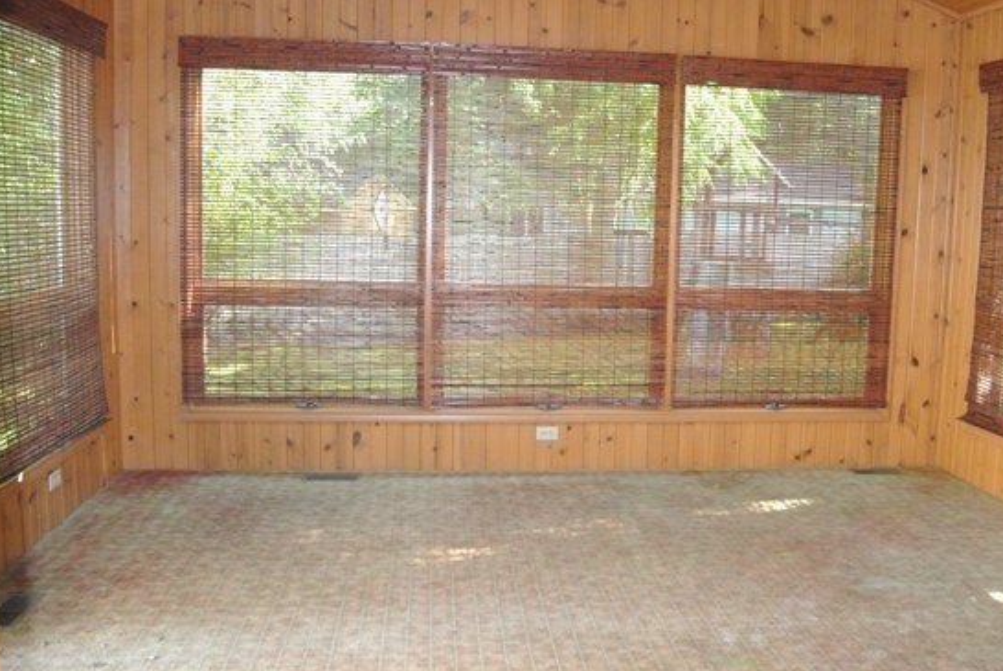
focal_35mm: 34
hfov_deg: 55.5
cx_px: 580
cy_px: 333
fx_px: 948
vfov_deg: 39.0
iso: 2000
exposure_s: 1/60
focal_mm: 11
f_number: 3.5
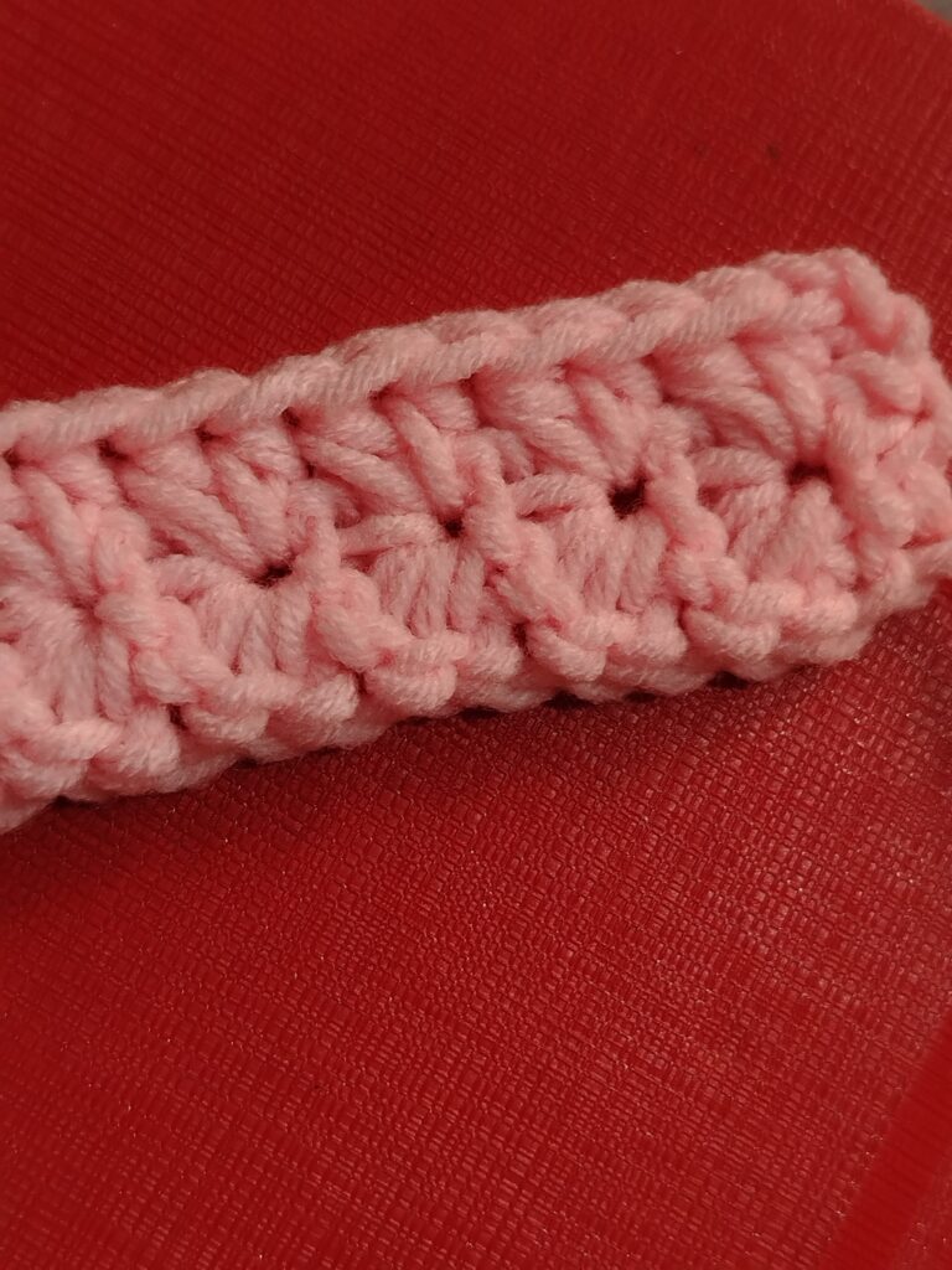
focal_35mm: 48
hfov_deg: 30.3
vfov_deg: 39.7
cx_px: 476
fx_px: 1760
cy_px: 635
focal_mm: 5.25
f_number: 1.75
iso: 1684
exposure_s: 1/33.3
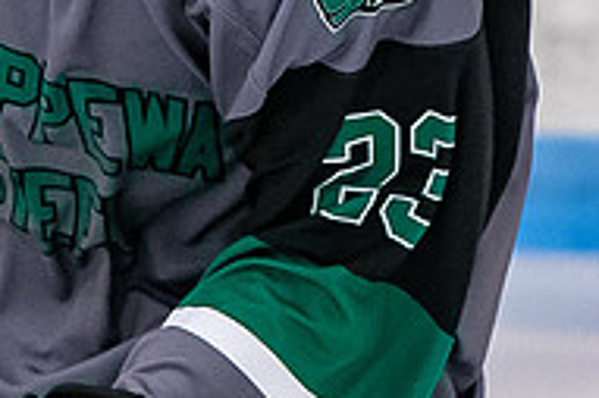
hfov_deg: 1.2
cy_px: -408
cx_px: -140
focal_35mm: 1712
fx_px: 28461
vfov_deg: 0.8
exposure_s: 1/800
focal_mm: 200
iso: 2500
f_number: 3.5
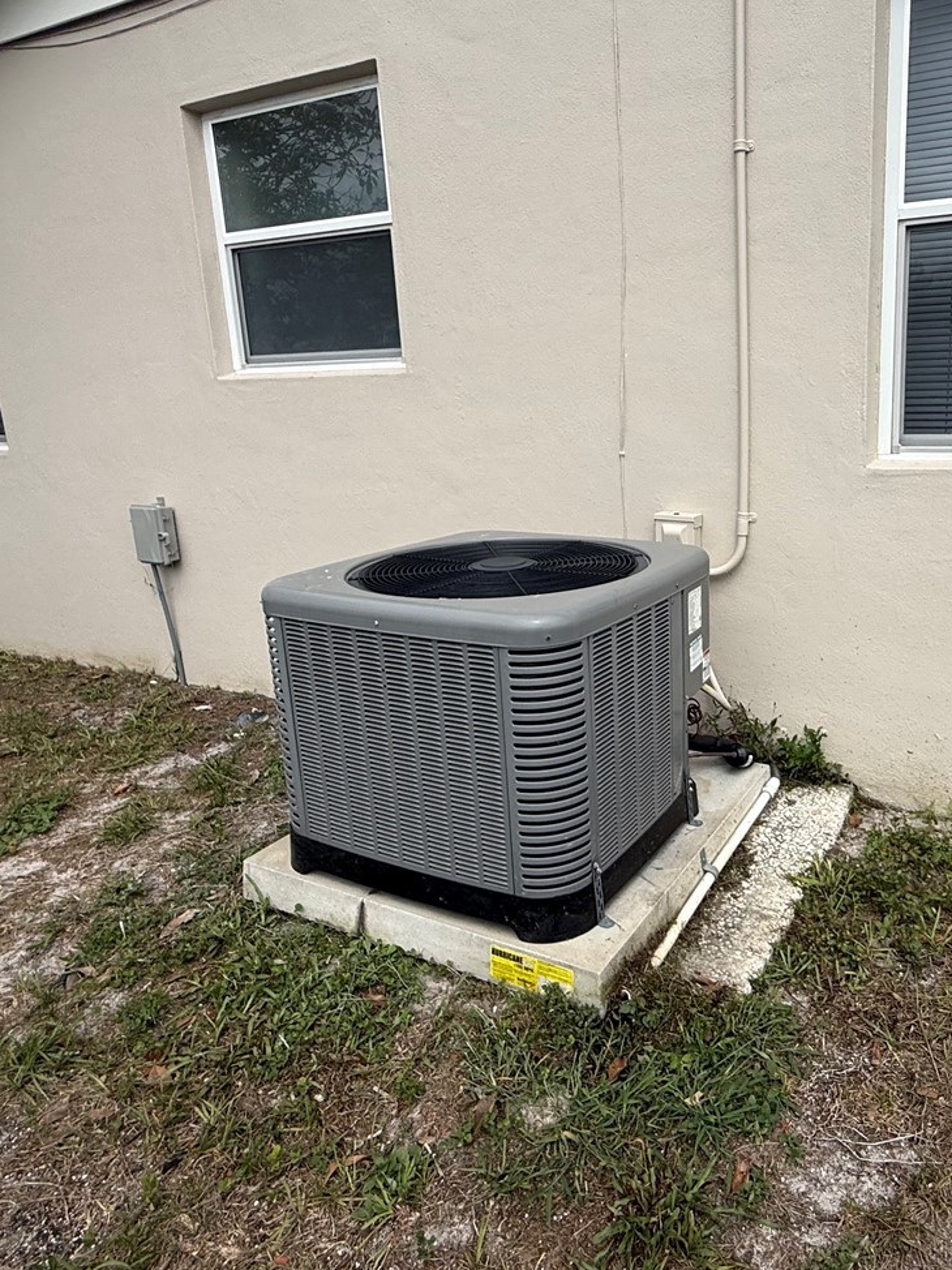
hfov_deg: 56.4
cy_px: 582
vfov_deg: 73.8
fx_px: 844
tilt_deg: -12.6
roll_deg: +1.8
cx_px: 695
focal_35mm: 23
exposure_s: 1/2320
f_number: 2.2
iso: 50
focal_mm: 2.22
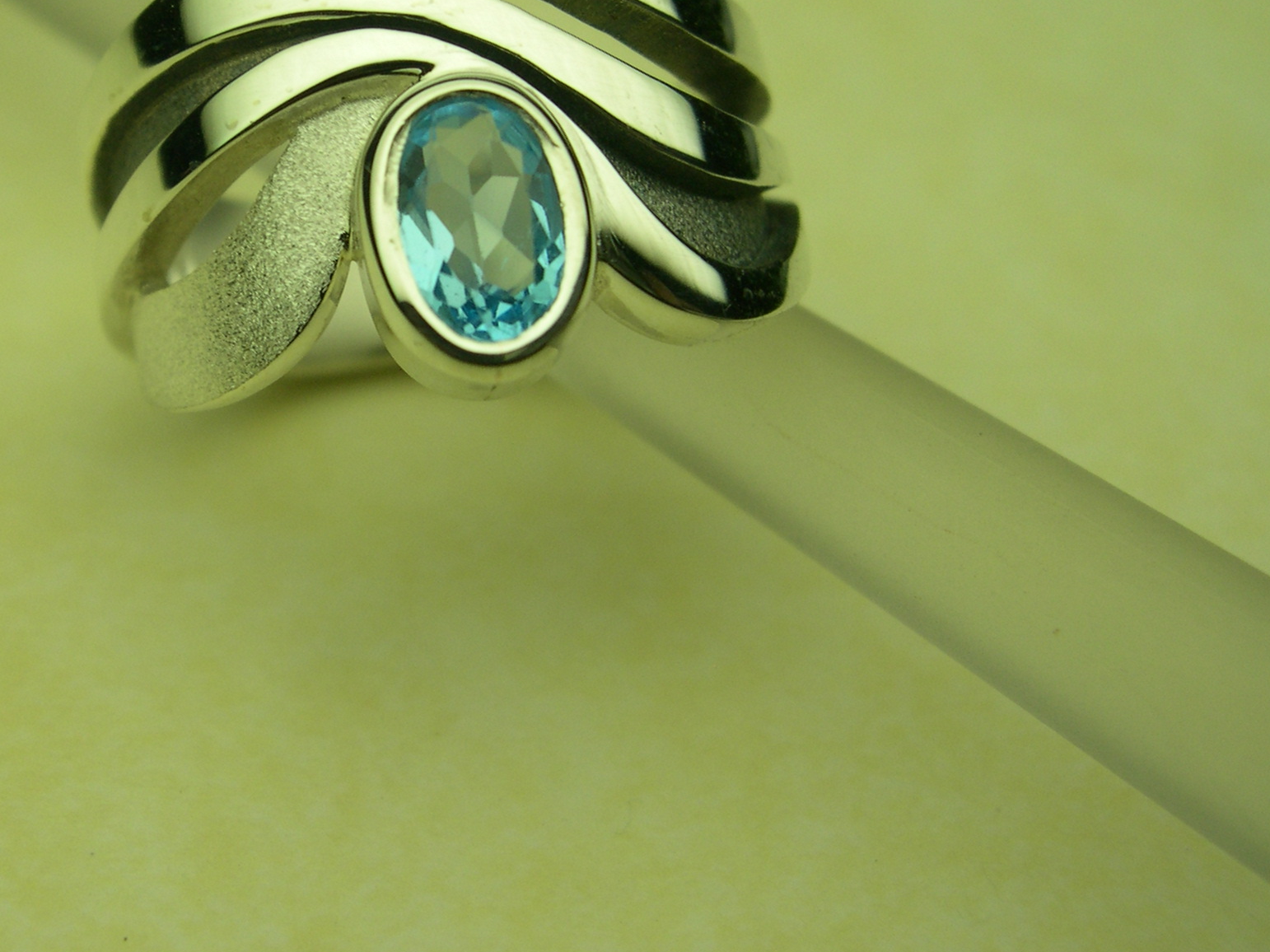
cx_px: 369
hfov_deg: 33.9
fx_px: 2054
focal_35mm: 56
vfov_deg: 26.0
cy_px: 342
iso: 100
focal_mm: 8
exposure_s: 1/71.1
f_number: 7.6
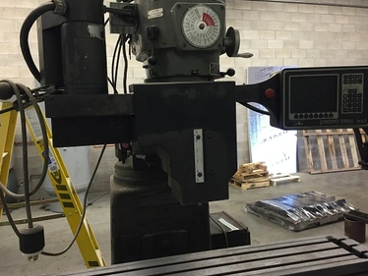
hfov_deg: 58.3
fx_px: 330
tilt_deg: -5.6
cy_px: 136
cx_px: 183
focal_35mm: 31
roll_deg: +1.8
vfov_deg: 45.5
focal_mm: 4.15
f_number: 2.2
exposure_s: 1/30
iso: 125
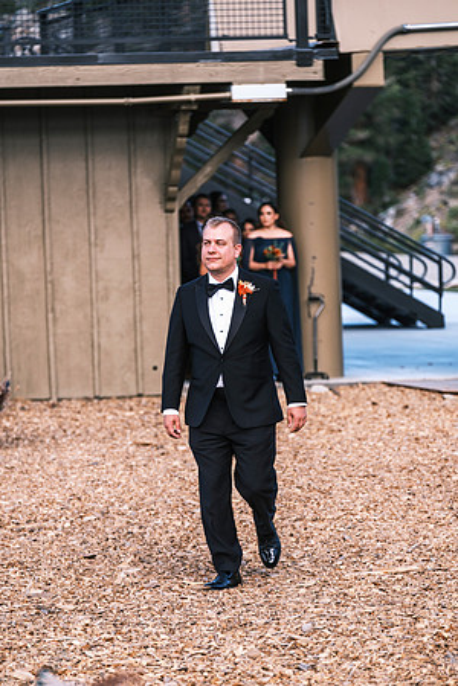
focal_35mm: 166
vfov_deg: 12.4
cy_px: 343
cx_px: 229
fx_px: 3168
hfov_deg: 8.3
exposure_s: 1/1000
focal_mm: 110.6
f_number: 2.8
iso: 400
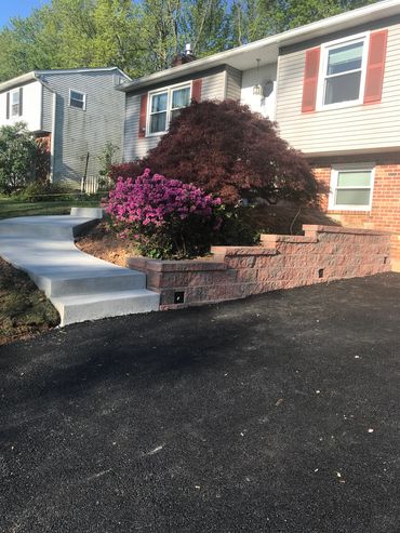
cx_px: 200
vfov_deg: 63.4
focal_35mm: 28
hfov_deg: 49.8
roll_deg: -3.8
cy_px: 266
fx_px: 431
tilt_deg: -3.1
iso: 20
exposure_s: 1/958
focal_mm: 3.99
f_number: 1.8
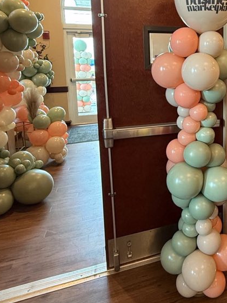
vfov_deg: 58.2
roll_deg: +2.2
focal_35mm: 30
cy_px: 94
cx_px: 202
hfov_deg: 43.0
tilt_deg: -4.4
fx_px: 262
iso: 320
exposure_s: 1/60
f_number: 2.2
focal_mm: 2.22
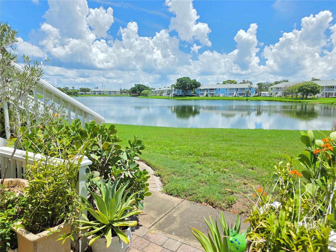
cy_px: 126
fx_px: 223
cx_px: 168
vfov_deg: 58.9
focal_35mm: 23
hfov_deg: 73.9
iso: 80
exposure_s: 1/5017
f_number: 1.7
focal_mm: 6.3
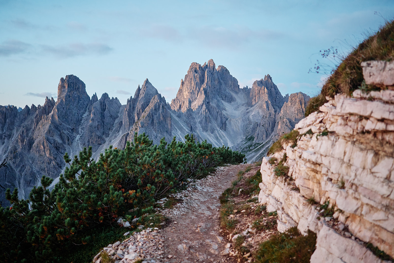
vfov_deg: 37.9
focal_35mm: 35
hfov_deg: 54.4
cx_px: 197
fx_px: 383
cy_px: 132
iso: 1250
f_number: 1.4
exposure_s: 1/100
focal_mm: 23
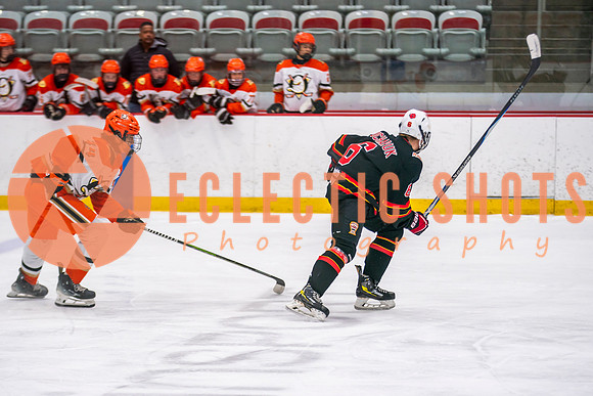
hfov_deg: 11.9
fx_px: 2841
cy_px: 263
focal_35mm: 172
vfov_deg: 8.0
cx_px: 296
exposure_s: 1/640
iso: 800
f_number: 2.8
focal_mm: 130
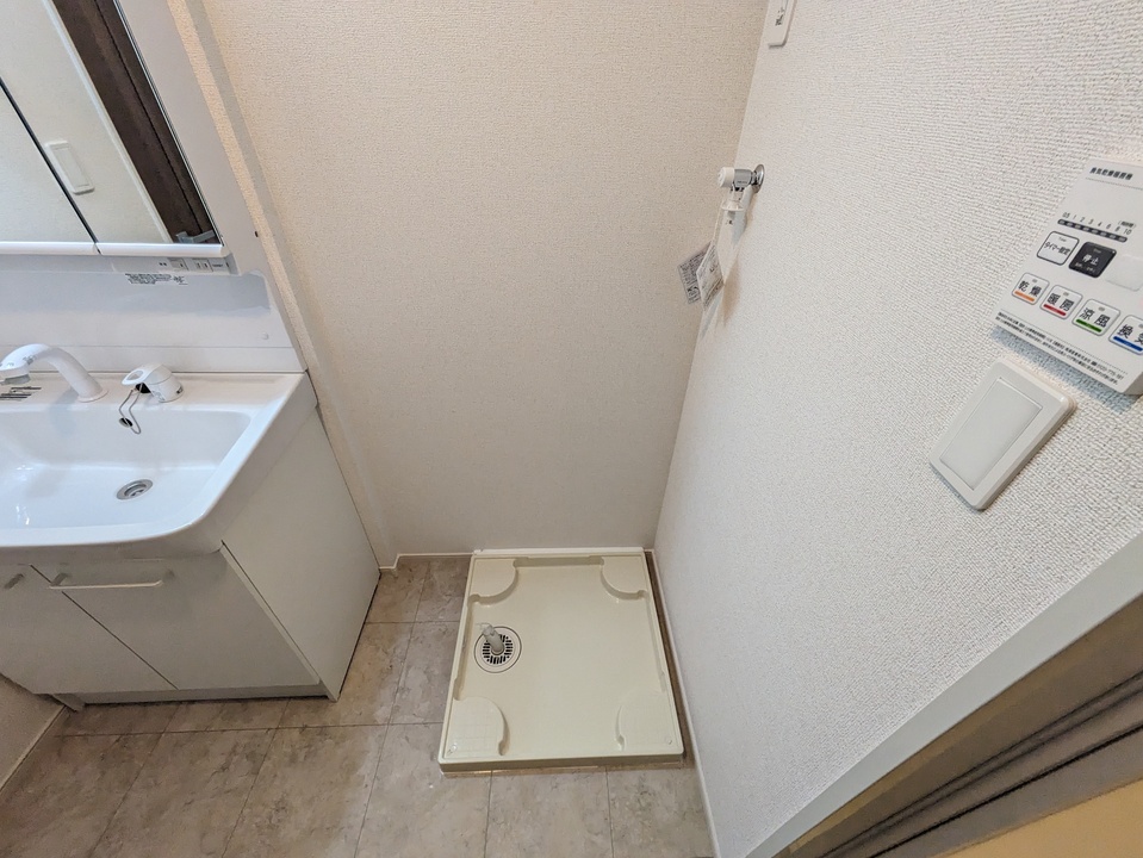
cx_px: 572
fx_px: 462
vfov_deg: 85.7
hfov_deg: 102.0
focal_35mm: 14
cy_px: 429
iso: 83
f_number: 2.2
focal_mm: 1.83
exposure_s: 1/120
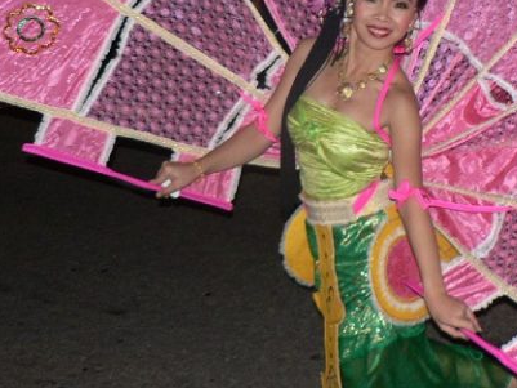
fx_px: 1031
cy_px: 18
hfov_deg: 27.3
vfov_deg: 20.7
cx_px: 450
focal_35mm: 69
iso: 150
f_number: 2.8
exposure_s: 1/60
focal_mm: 6
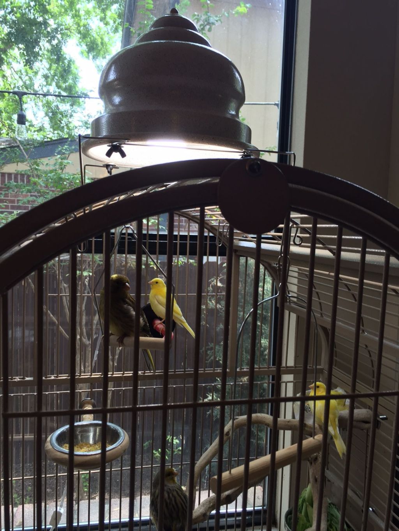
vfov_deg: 61.7
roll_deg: -1.2
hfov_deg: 48.2
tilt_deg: -3.5
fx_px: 446
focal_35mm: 29
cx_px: 200
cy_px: 266
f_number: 2.2
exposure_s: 1/60
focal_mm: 4.15
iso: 32
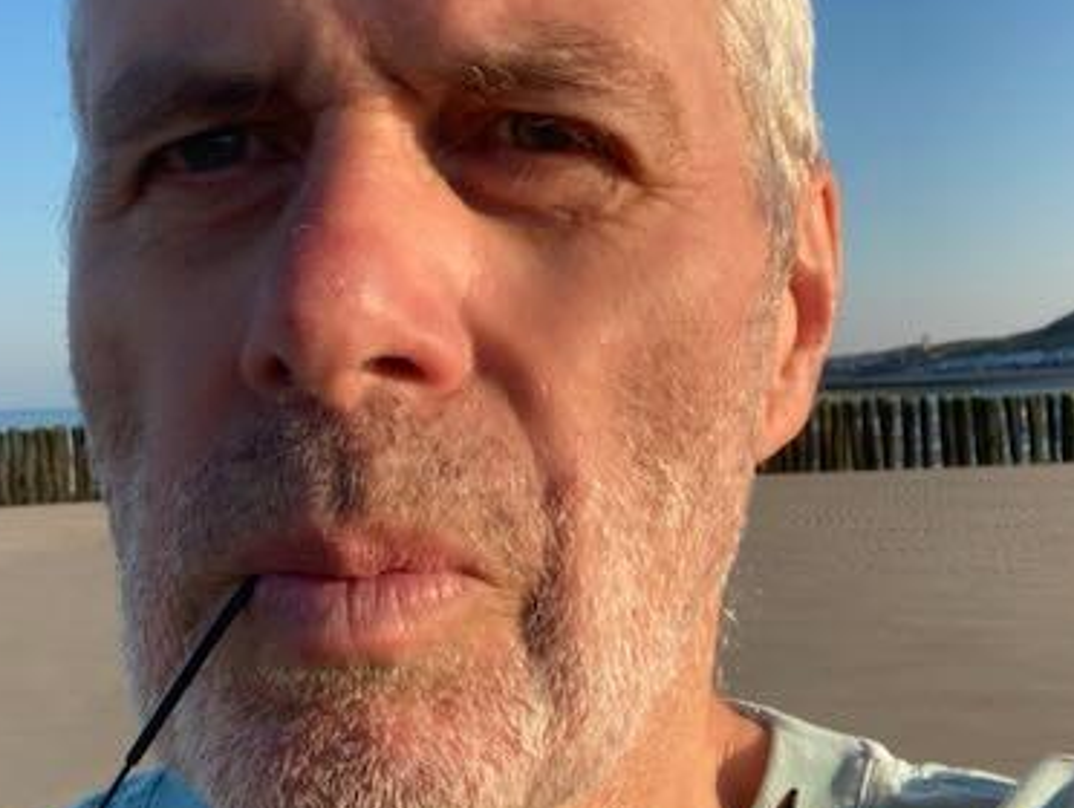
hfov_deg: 34.9
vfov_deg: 26.5
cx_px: 601
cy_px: 299
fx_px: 1709
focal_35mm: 55
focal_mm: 2.87
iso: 20
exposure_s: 1/574
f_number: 2.2
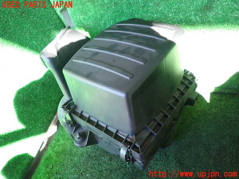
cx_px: 120
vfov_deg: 54.9
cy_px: 90
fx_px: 173
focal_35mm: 25
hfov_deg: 69.4
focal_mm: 4.5
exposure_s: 1/60
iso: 200
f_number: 2
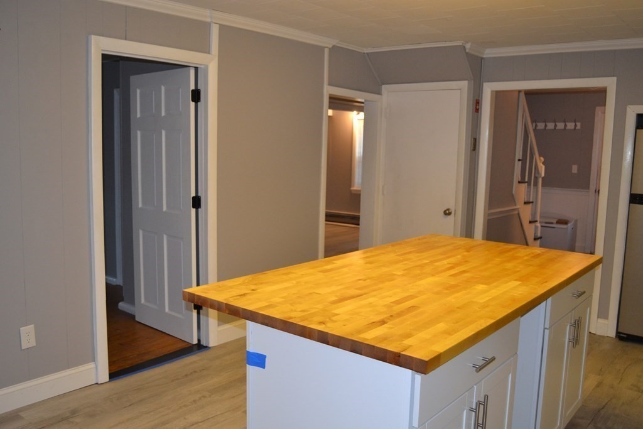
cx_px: 322
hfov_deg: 61.9
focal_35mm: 30
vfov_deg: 43.6
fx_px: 536
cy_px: 214
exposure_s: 1/60
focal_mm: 20
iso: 1000
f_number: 3.5
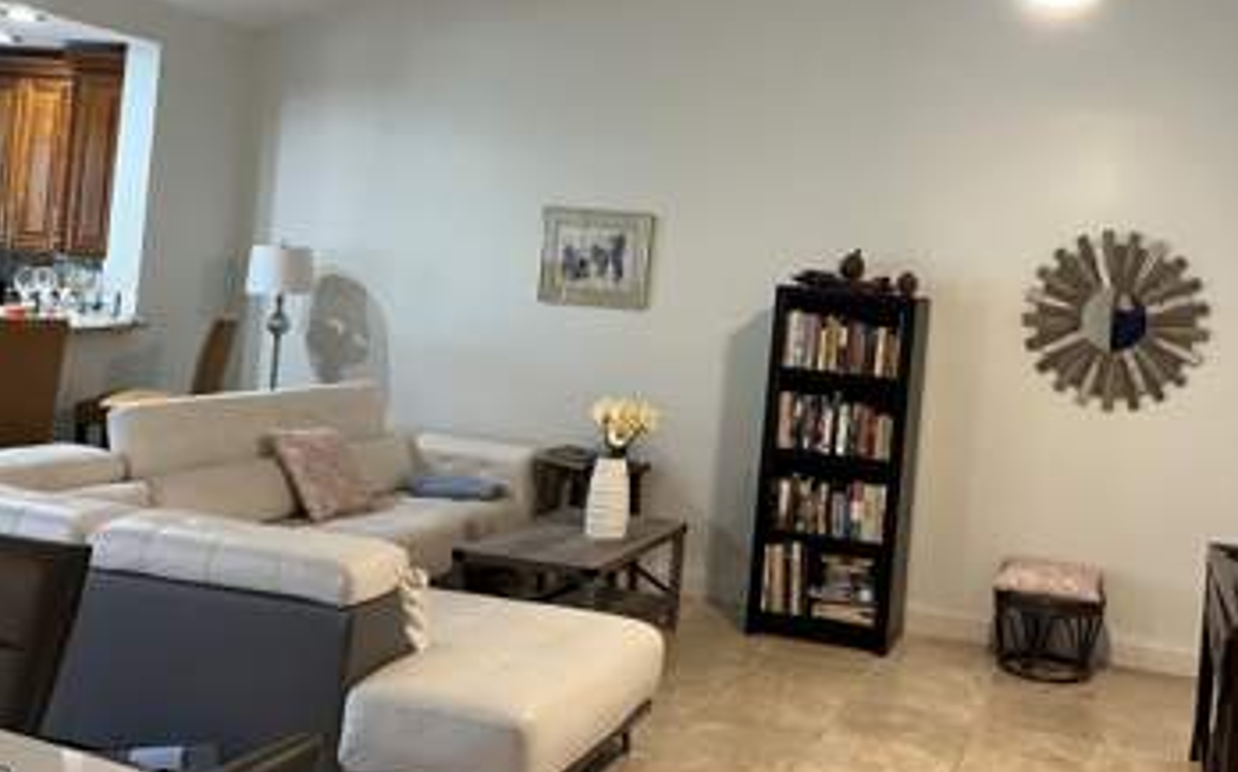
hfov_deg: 50.9
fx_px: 1281
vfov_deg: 33.3
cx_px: 793
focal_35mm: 38
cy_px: 261
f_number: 1.6
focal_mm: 5.1
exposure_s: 1/60
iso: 250
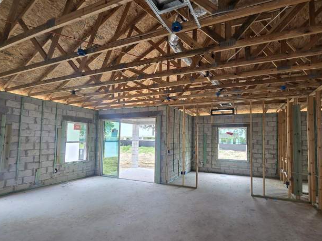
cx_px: 170
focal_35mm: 17
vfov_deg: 74.6
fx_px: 158
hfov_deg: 90.9
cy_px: 132
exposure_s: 1/60
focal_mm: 2.2
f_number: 2.2
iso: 50
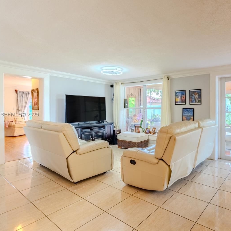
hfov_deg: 70.7
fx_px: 159
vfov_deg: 72.1
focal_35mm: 21
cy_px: 115
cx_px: 148
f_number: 8
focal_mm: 16
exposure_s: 1/800
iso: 800
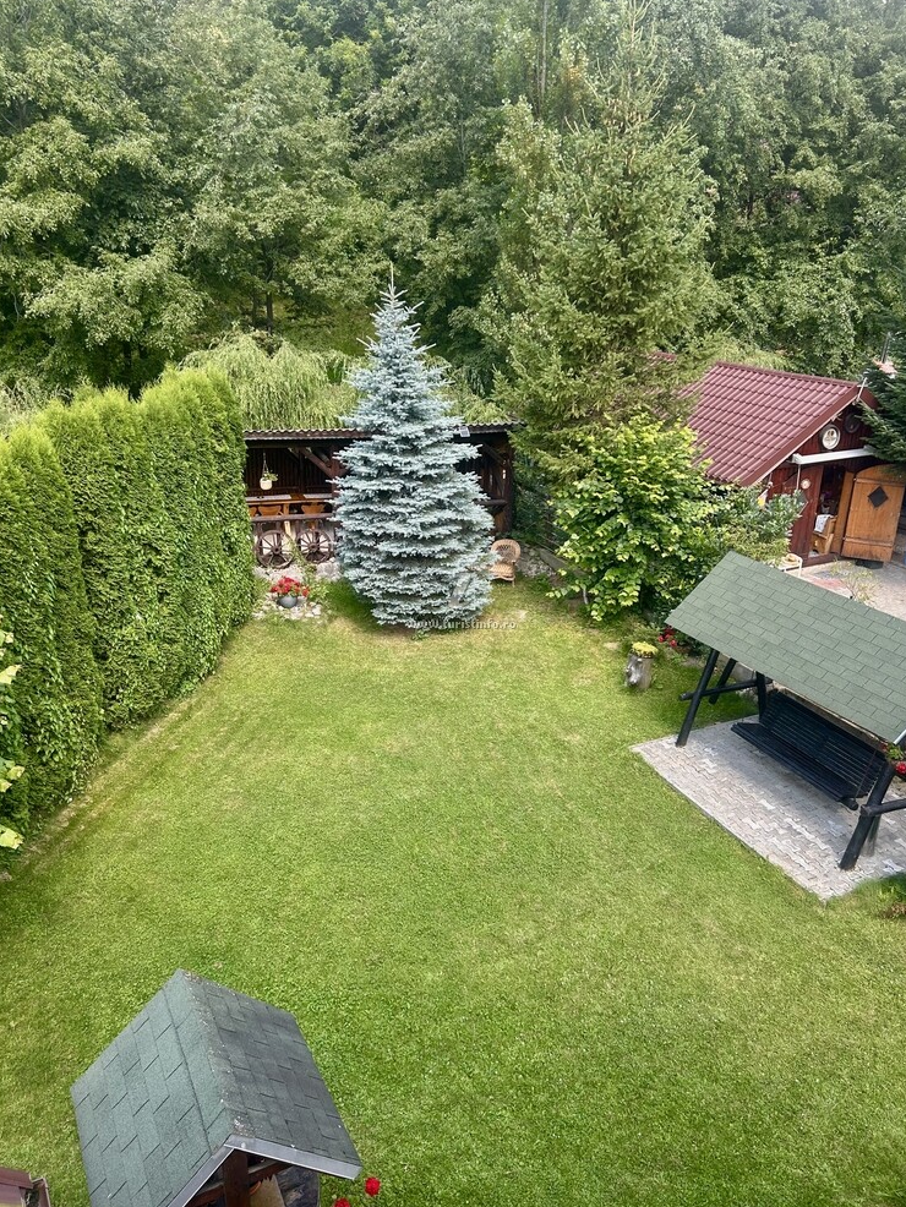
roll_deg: -0.6
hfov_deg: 51.4
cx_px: 462
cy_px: 590
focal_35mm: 27
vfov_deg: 65.3
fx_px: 942
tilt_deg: -20.6
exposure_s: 1/404
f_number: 1.5
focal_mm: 5.7
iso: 50
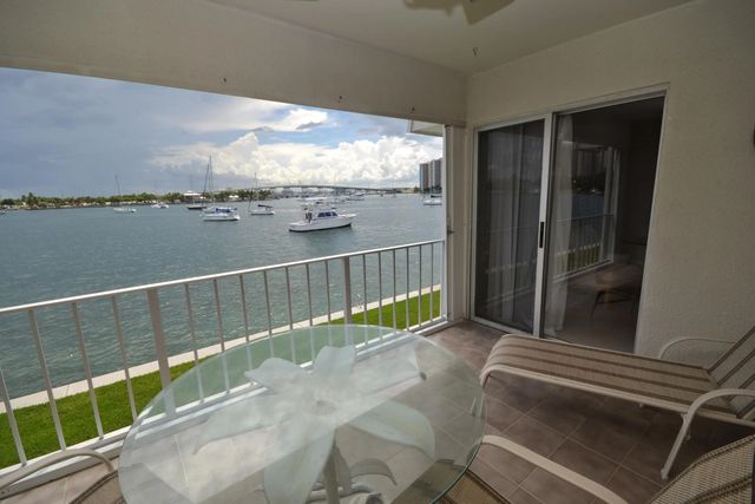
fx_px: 315
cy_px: 252
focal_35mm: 15
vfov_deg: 77.4
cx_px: 378
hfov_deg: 100.4
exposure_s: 1/200
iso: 100
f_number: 9
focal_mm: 10
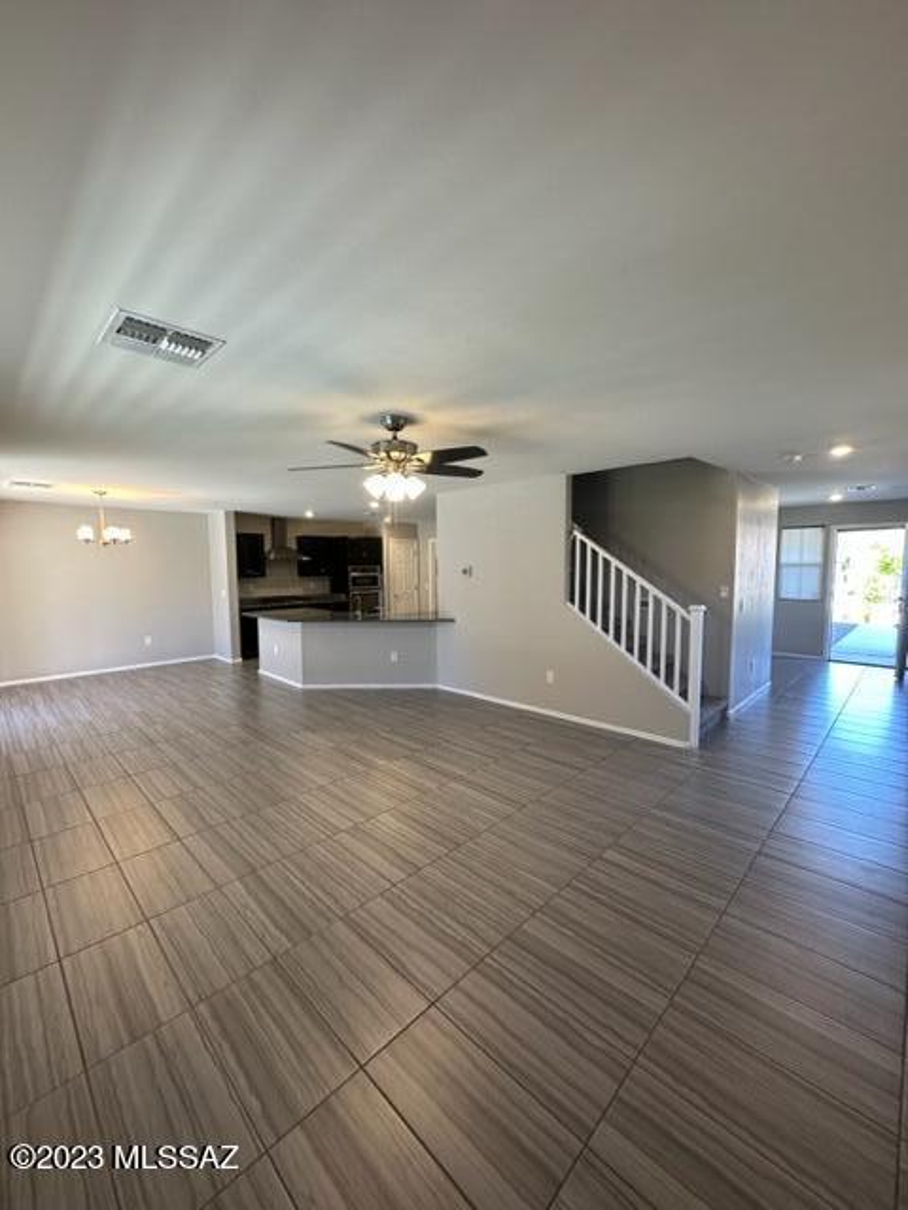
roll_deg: +0.2
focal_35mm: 14
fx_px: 490
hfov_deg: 85.7
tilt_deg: -4.8
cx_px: 454
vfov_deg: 102.1
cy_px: 605
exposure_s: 1/120
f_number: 2.2
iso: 200
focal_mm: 2.22
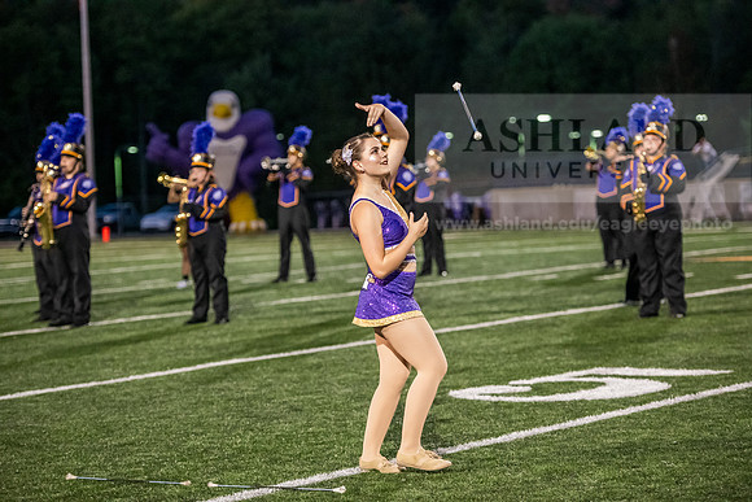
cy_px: 251
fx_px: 2194
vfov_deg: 13.0
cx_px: 376
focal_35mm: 105
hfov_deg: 19.5
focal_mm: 105
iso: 4000
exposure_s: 1/640
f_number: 3.2
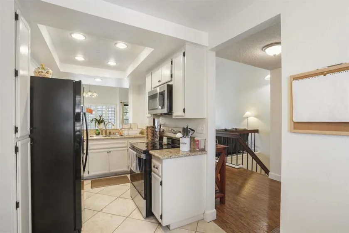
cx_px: 174
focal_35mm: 16
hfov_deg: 96.7
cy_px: 116
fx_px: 155
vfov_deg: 73.7
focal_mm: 16
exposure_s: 1/8
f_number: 8
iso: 800
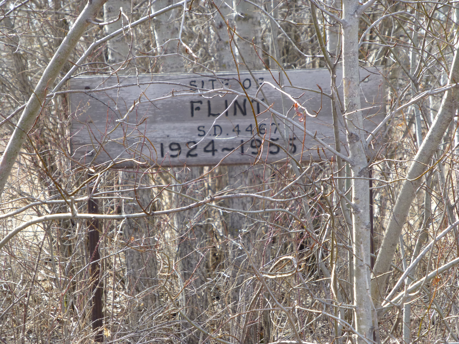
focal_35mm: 187
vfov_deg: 7.9
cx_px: 230
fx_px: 2480
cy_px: 172
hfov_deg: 10.6
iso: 100
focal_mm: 33.3
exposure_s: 1/80
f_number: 5.5
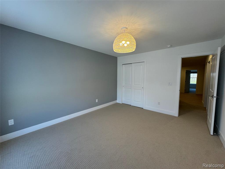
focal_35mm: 14
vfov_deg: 85.7
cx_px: 112
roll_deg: -0.1
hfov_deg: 102.1
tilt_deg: -4.1
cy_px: 84
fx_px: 91
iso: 125
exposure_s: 1/120
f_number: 2.2
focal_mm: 2.22
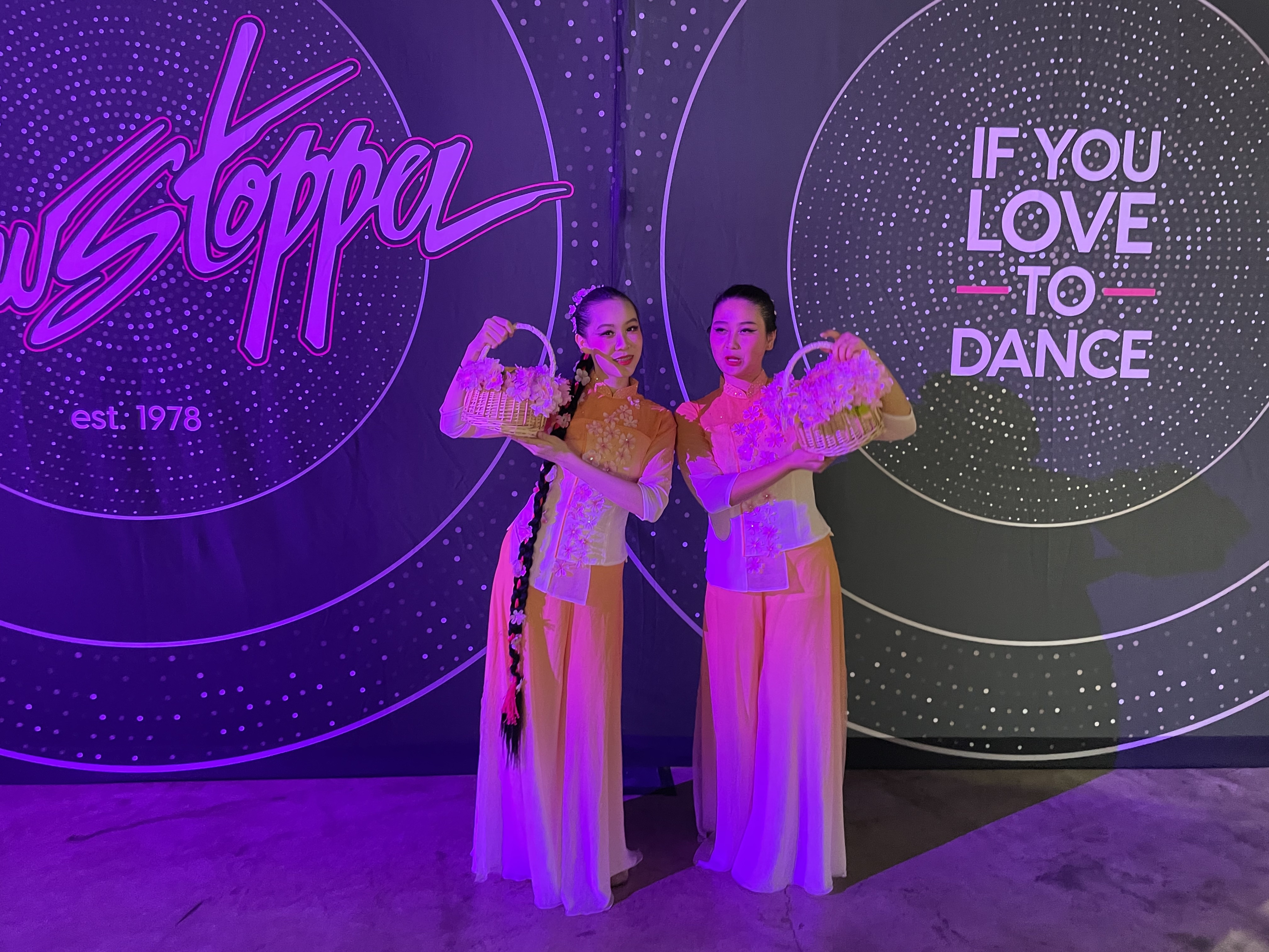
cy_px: 476
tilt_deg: -1.7
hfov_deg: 67.3
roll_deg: -0.3
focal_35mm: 26
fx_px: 953
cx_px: 634
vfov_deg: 53.1
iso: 400
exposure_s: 1/60
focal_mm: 4.2
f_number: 1.6
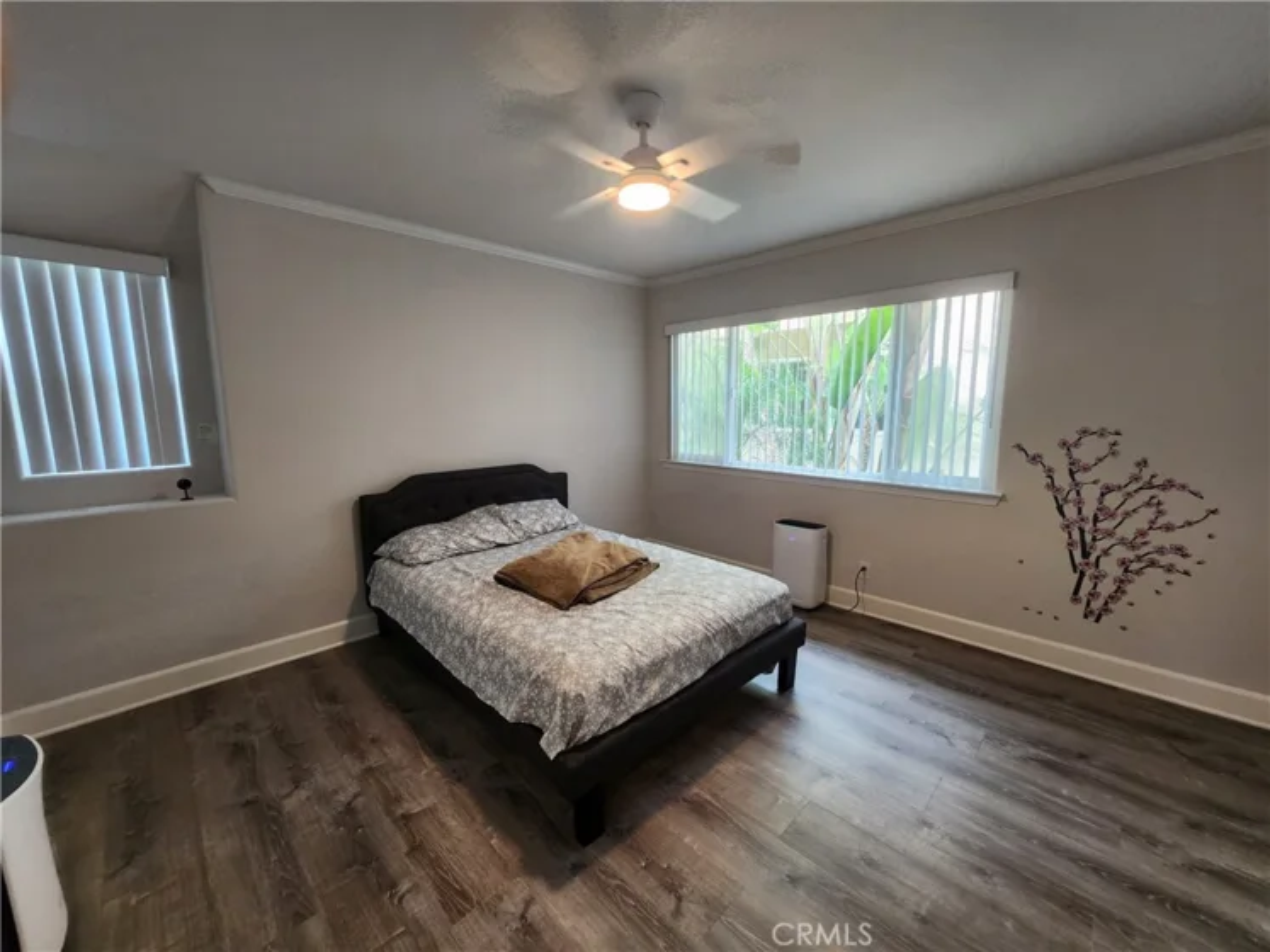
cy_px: 476
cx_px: 635
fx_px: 477
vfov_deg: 89.9
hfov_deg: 106.2
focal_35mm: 13
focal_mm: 1.74
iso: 125
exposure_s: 1/52.1
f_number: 2.2
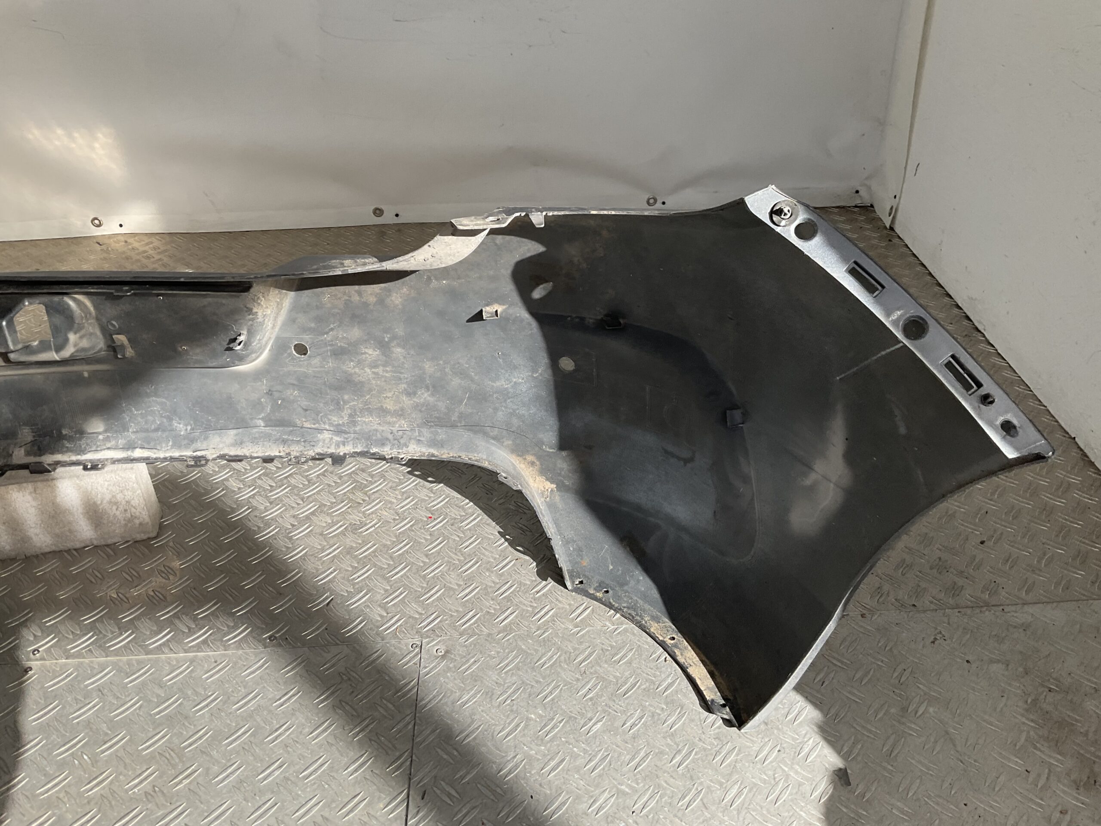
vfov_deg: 48.2
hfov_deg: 61.7
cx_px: 550
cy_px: 413
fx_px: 922
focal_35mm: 29
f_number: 1.8
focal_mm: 3
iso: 16
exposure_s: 1/674
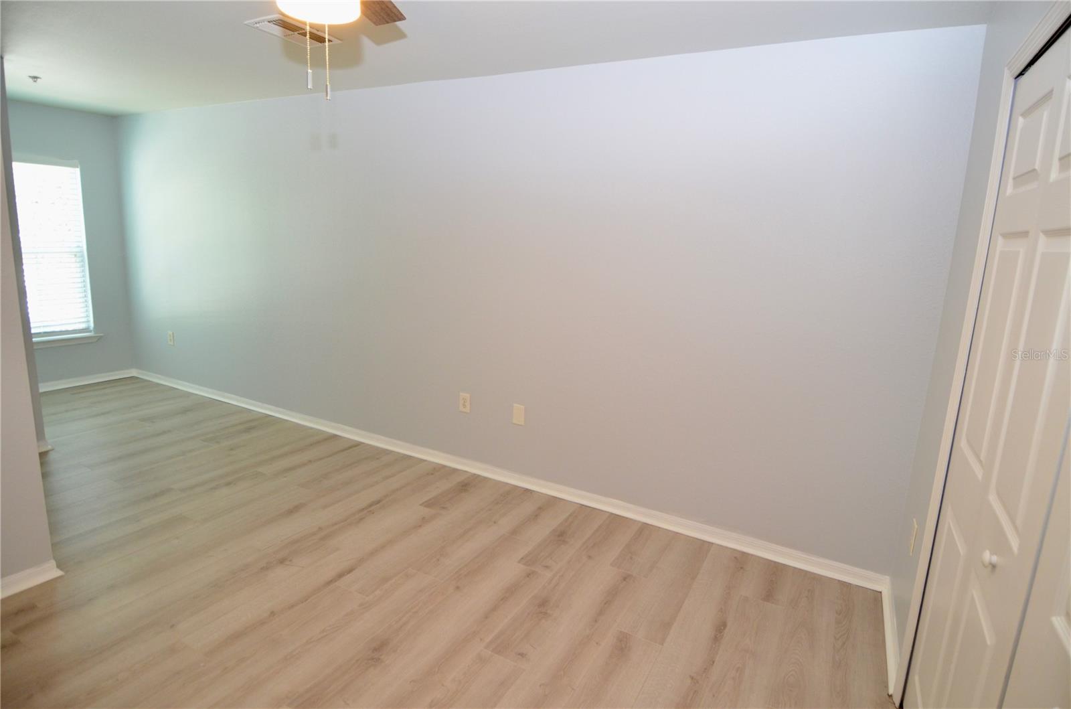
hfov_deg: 90.1
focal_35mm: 18
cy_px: 354
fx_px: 534
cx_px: 536
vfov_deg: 67.1
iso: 900
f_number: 4
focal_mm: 12
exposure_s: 1/60
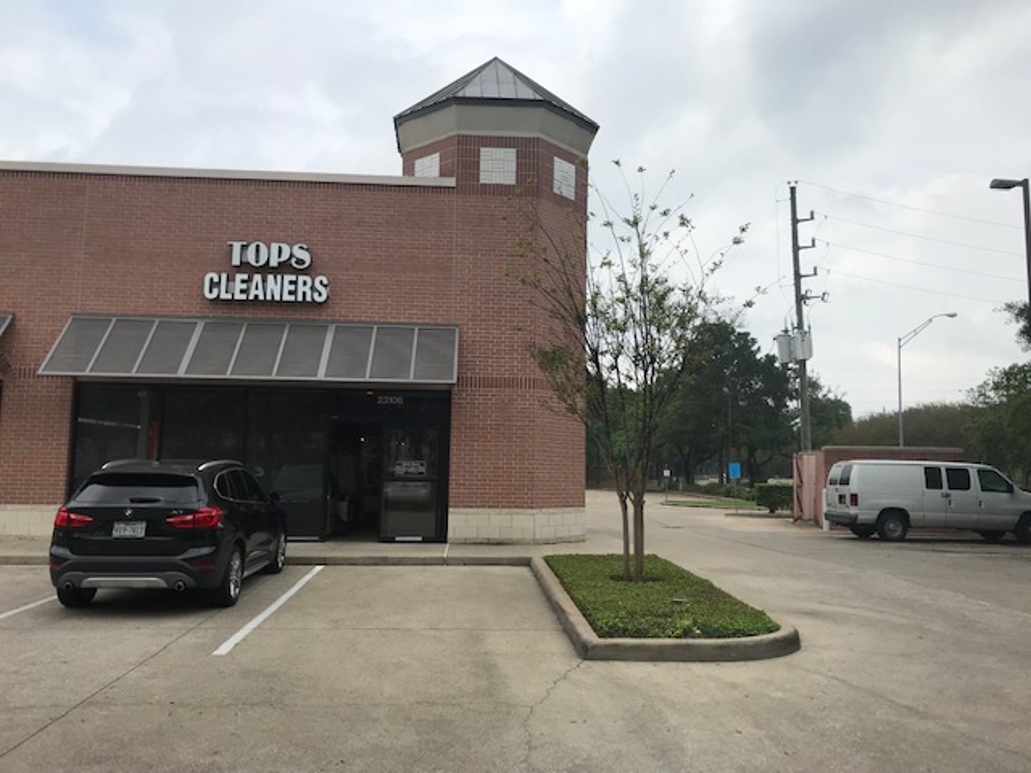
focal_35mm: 28
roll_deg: -0.7
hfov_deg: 63.4
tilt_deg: +6.9
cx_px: 516
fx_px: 834
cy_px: 386
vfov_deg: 49.7
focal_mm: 3.99
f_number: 1.8
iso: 20
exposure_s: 1/3425
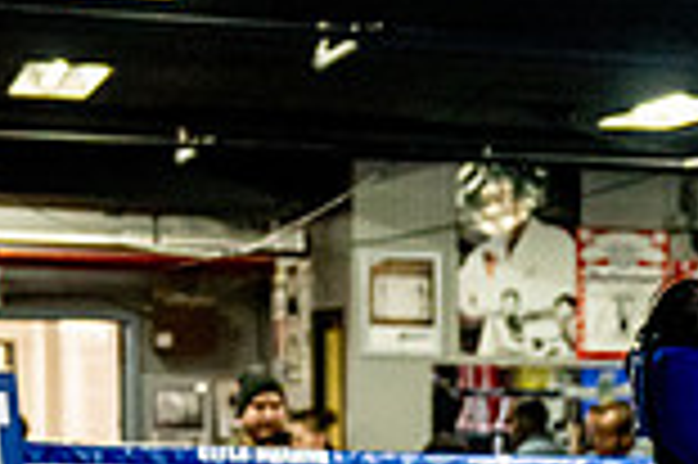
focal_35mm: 146
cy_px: 777
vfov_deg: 9.0
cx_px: 887
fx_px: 2828
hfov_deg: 13.6
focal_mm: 26
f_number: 2.8
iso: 5000
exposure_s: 1/800
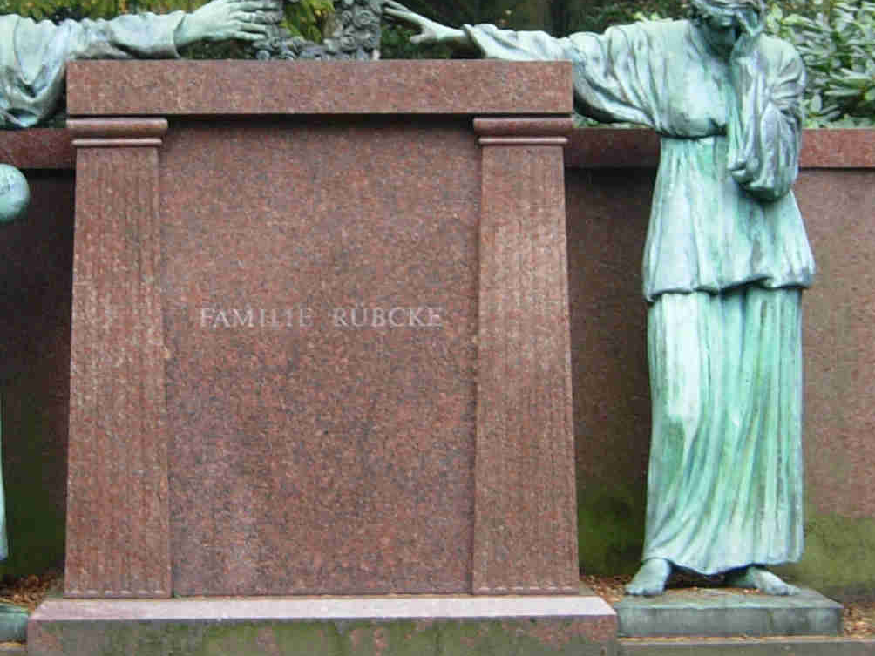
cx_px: 314
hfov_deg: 16.8
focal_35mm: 117
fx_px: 2957
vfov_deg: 12.7
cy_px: 316
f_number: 2.7
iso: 50
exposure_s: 1/55.3
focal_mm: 7.5
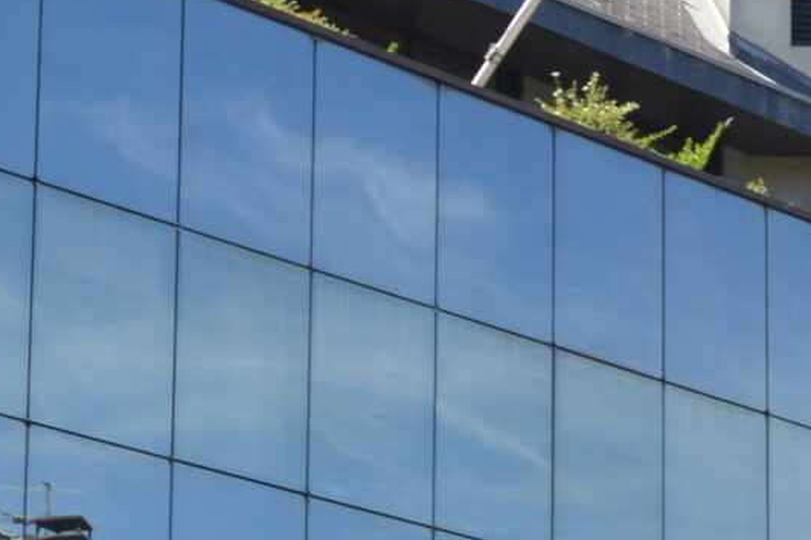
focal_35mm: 180
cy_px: 667
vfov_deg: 7.5
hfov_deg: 11.4
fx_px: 4061
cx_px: 447
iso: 100
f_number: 6.3
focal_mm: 25
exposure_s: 1/160
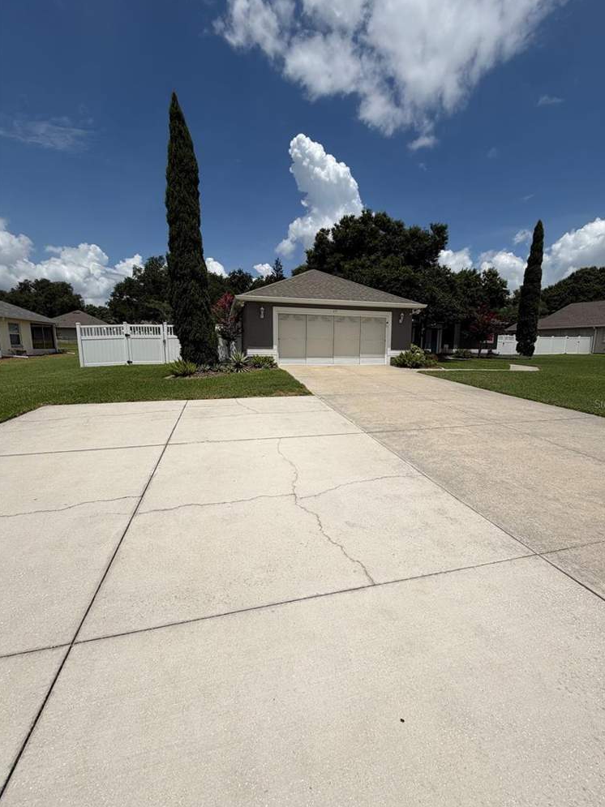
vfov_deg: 98.2
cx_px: 321
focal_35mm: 15
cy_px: 403
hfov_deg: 81.6
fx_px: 350
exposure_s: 1/2320
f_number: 2.2
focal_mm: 2.22
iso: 20
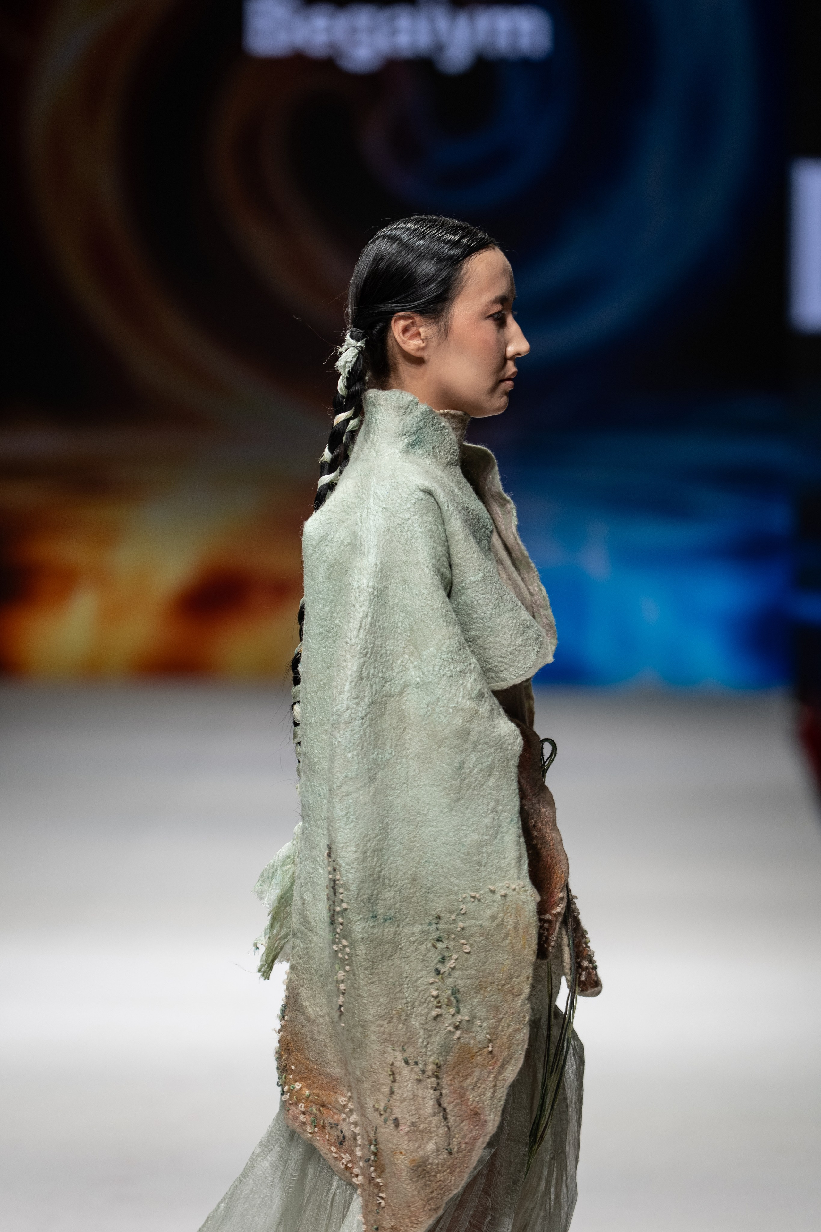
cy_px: 616
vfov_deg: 8.8
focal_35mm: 234
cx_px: 410
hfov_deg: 5.9
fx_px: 8004
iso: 200
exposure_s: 1/320
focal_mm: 156.3
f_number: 2.8
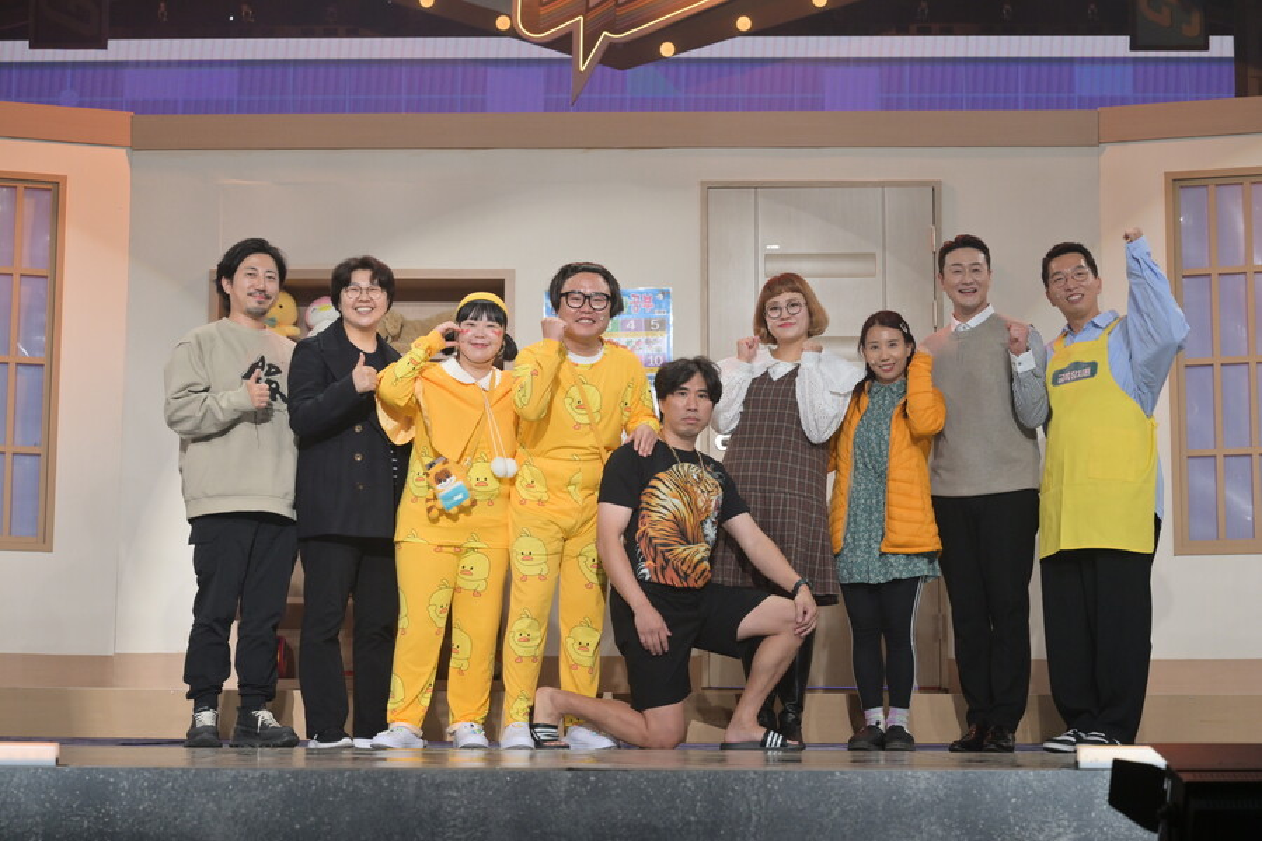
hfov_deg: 28.8
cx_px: 631
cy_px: 420
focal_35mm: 70
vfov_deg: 19.5
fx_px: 2454
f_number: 6.3
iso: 1000
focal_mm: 70
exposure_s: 1/200
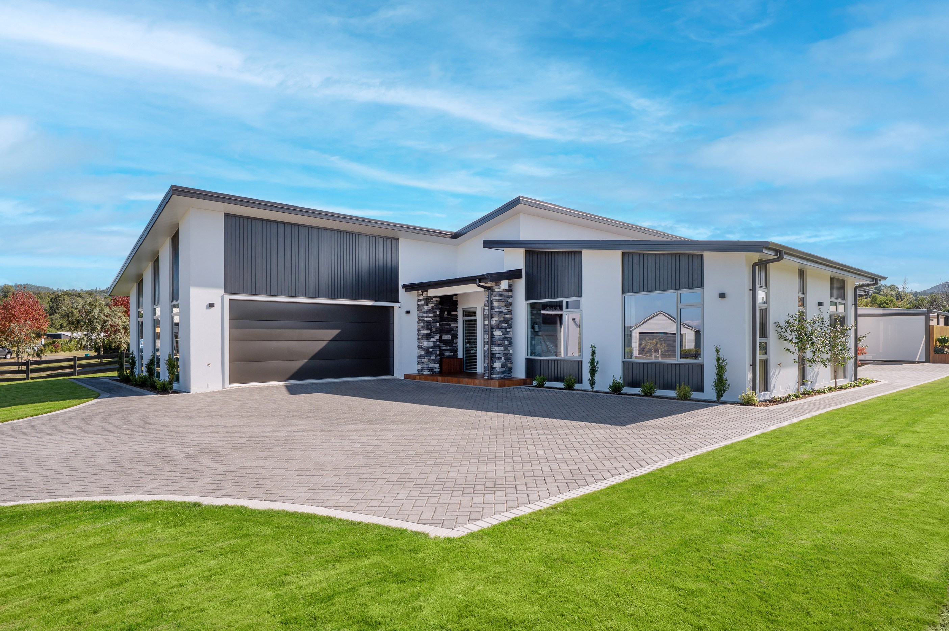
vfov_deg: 61.9
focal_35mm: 20
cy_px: 316
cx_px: 474
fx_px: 527
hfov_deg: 84.0
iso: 100
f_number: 7.1
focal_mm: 20
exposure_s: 1/400
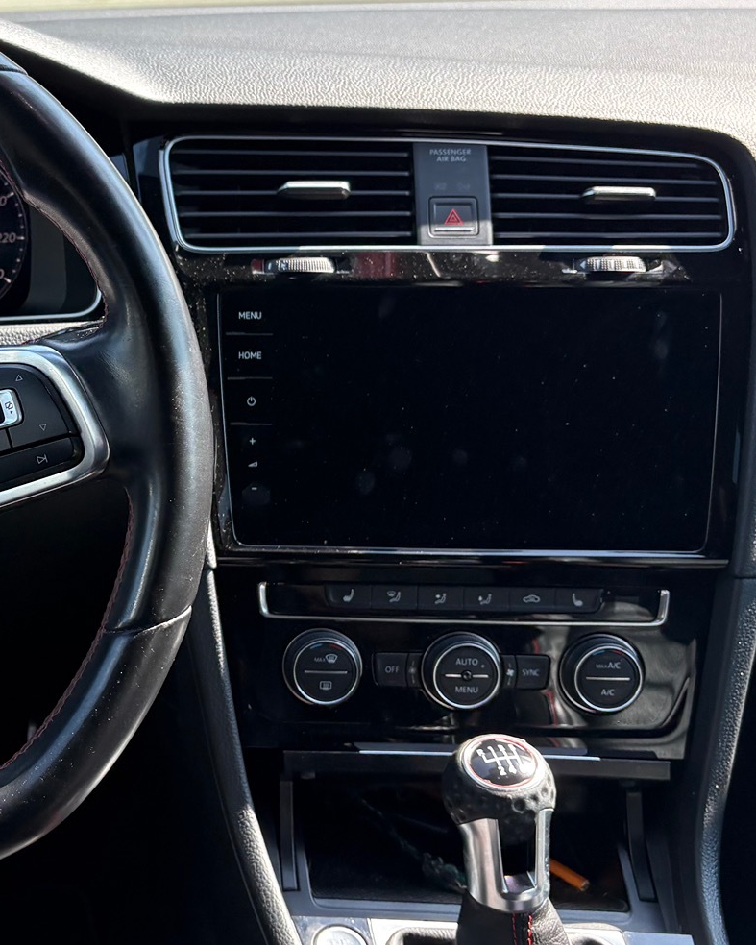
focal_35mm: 52
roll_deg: +2.4
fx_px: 1455
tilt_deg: -18.0
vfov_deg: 36.0
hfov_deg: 27.3
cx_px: -21
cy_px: 423
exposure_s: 1/311
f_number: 1.6
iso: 64
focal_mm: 5.96
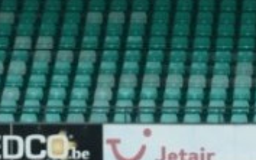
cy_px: 641
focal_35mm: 564
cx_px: 333
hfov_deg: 3.7
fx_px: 3939
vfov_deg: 2.3
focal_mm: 70
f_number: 7.1
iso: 100
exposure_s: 1/200
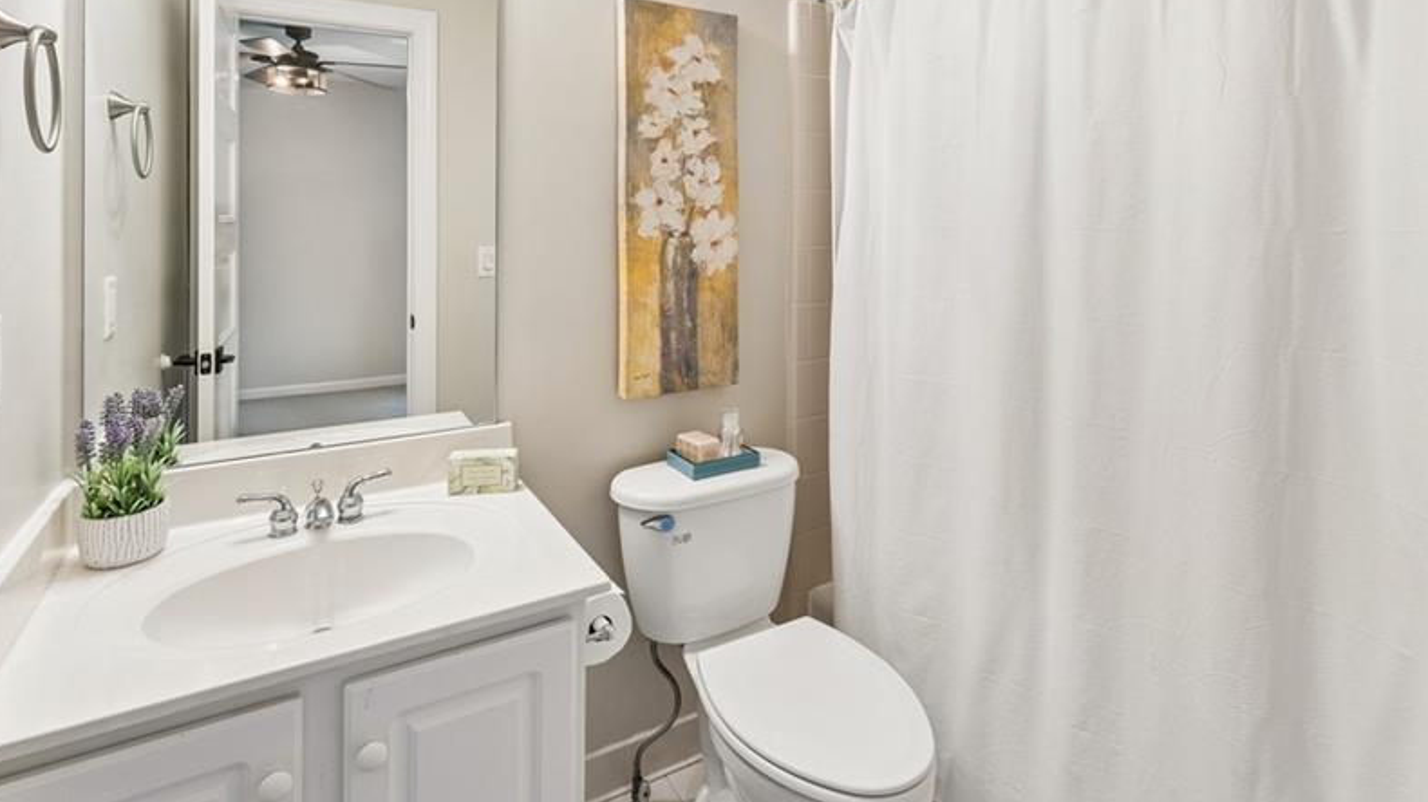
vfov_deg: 56.0
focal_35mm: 19
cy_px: 219
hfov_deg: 89.5
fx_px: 719
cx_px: 739
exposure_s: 1/13
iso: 320
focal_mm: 14
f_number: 8
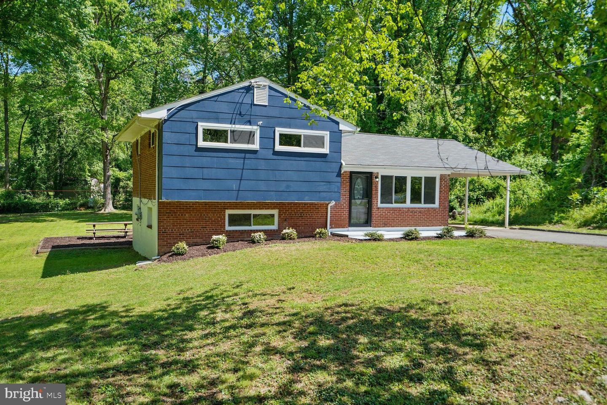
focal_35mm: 30
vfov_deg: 43.6
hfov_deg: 61.9
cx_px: 304
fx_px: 506
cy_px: 202
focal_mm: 30
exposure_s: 1/800
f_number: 7.1
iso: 400
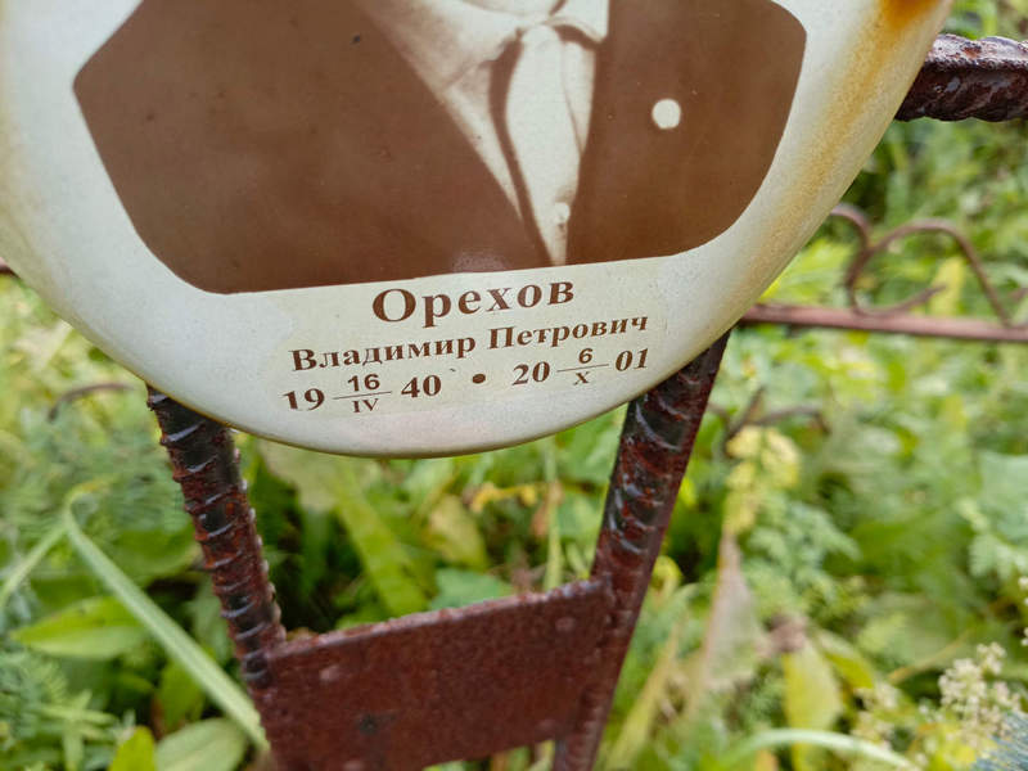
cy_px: 386
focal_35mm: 25
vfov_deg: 54.9
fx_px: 742
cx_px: 514
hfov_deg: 69.4
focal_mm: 4.76
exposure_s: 1/126
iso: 112
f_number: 1.69
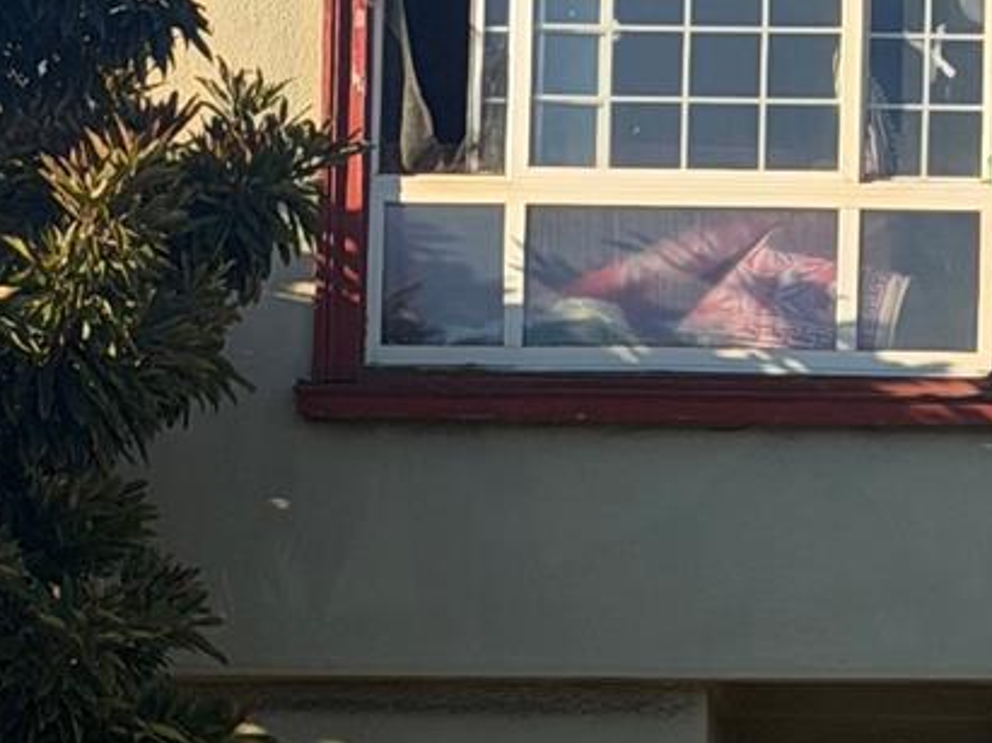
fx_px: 5014
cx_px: 1186
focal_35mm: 175
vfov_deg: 8.4
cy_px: 920
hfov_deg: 11.1
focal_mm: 6.76
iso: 64
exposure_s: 1/2208
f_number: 1.78
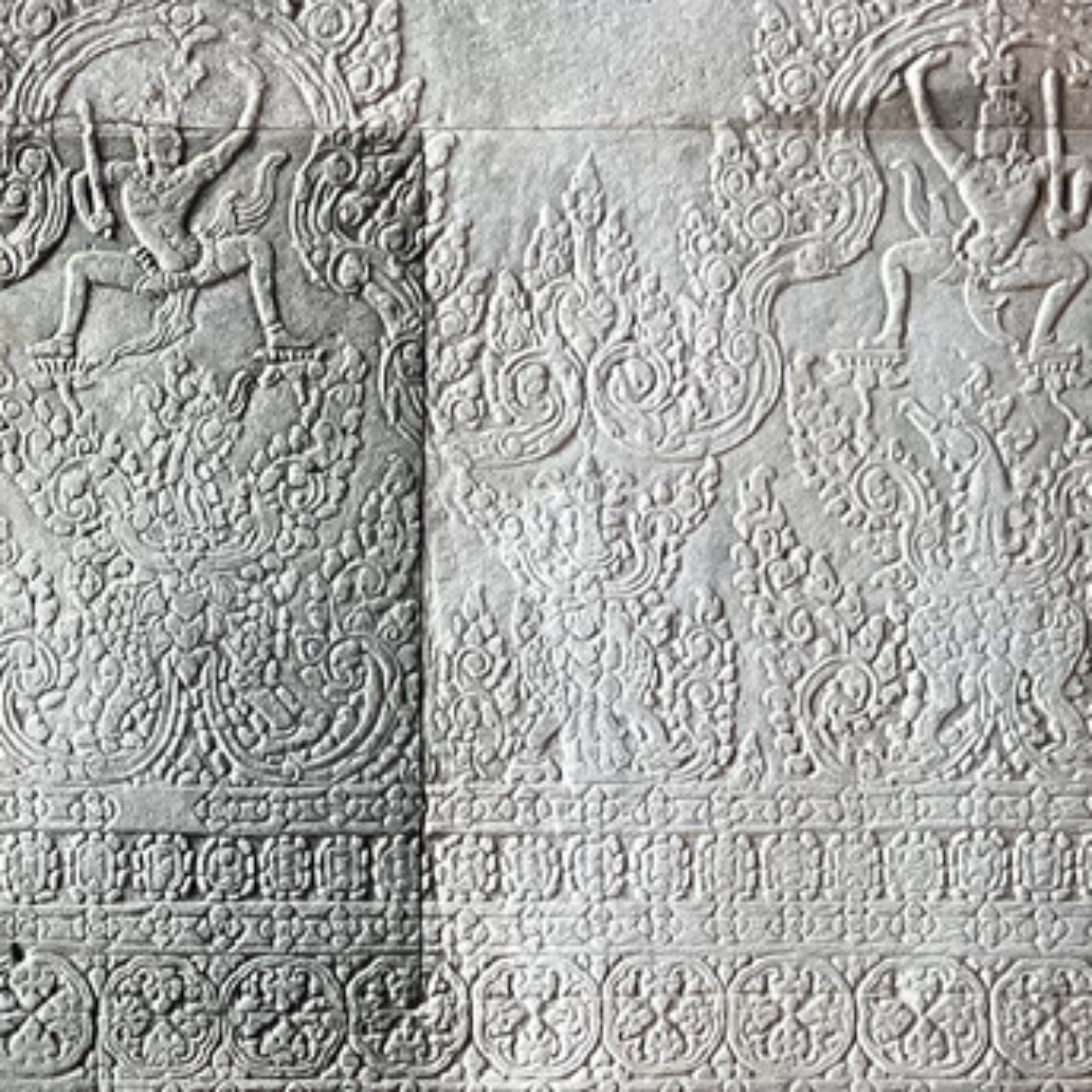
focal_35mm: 107
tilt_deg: +1.8
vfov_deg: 15.8
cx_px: -35
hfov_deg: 15.9
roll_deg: +0.5
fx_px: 3819
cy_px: 1248
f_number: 1.5
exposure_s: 1/121
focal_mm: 5.7
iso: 50
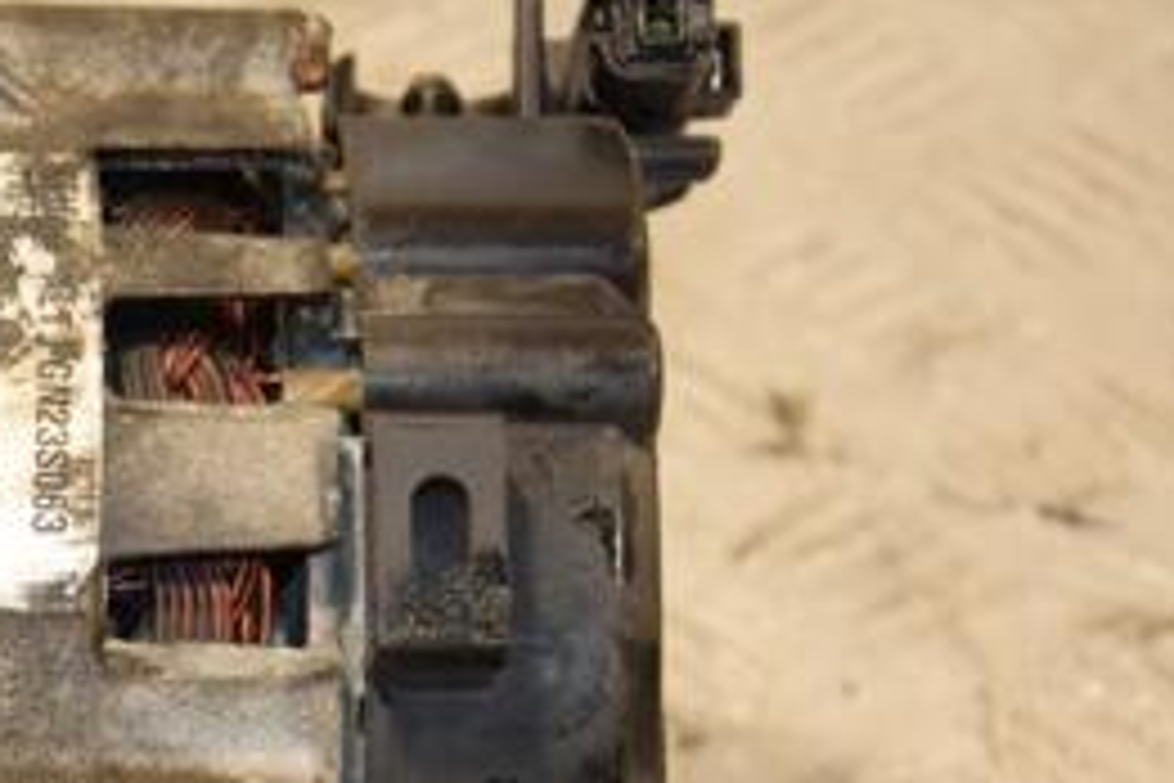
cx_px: -40
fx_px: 6522
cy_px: 747
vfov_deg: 6.8
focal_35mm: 200
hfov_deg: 10.2
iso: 800
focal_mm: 58
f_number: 5
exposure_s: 1/125
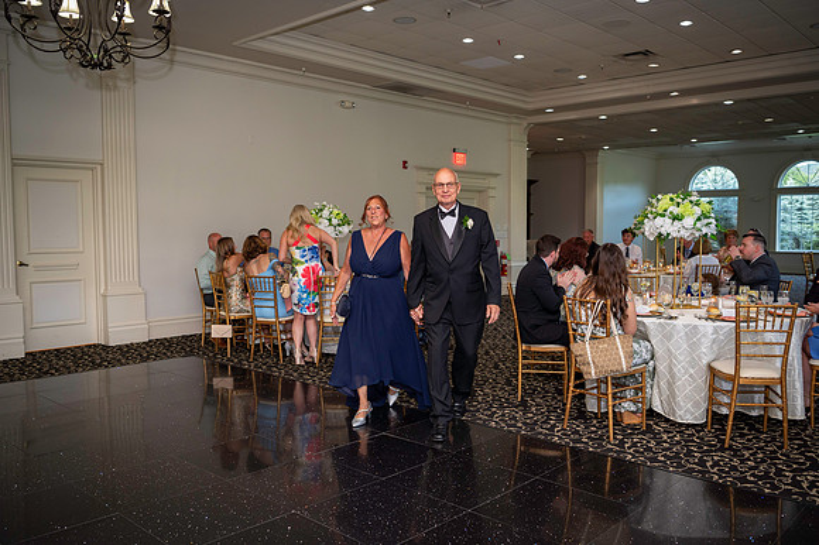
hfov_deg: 60.3
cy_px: 272
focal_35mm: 31
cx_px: 410
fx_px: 705
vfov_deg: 42.3
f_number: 3.5
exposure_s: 1/100
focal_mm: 31
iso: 800
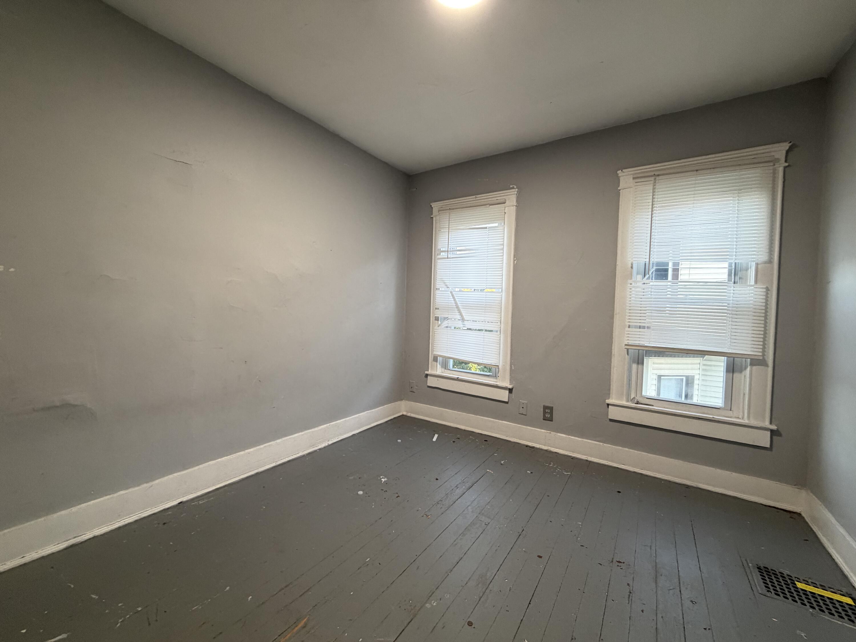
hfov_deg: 102.1
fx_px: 346
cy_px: 321
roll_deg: -1.8
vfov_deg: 85.7
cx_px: 428
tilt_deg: -1.6
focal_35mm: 14
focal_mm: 2.22
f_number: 2.2
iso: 250
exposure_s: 1/60
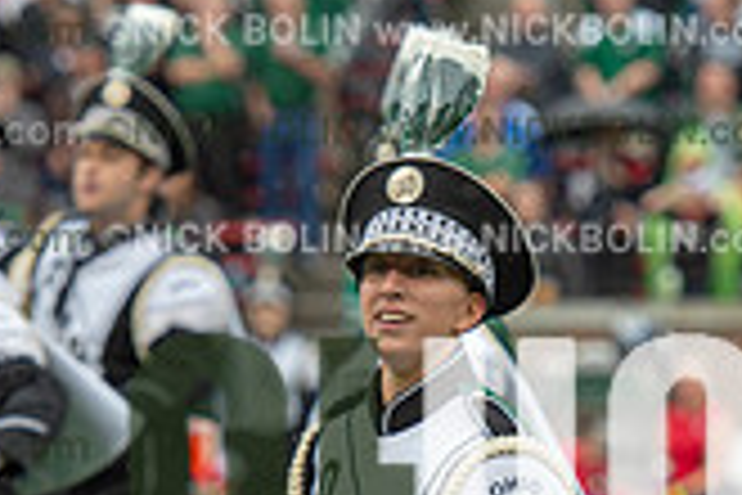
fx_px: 11624
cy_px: 549
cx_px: 445
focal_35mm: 564
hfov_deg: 3.7
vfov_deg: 2.4
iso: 400
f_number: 4
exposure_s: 1/500
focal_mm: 160
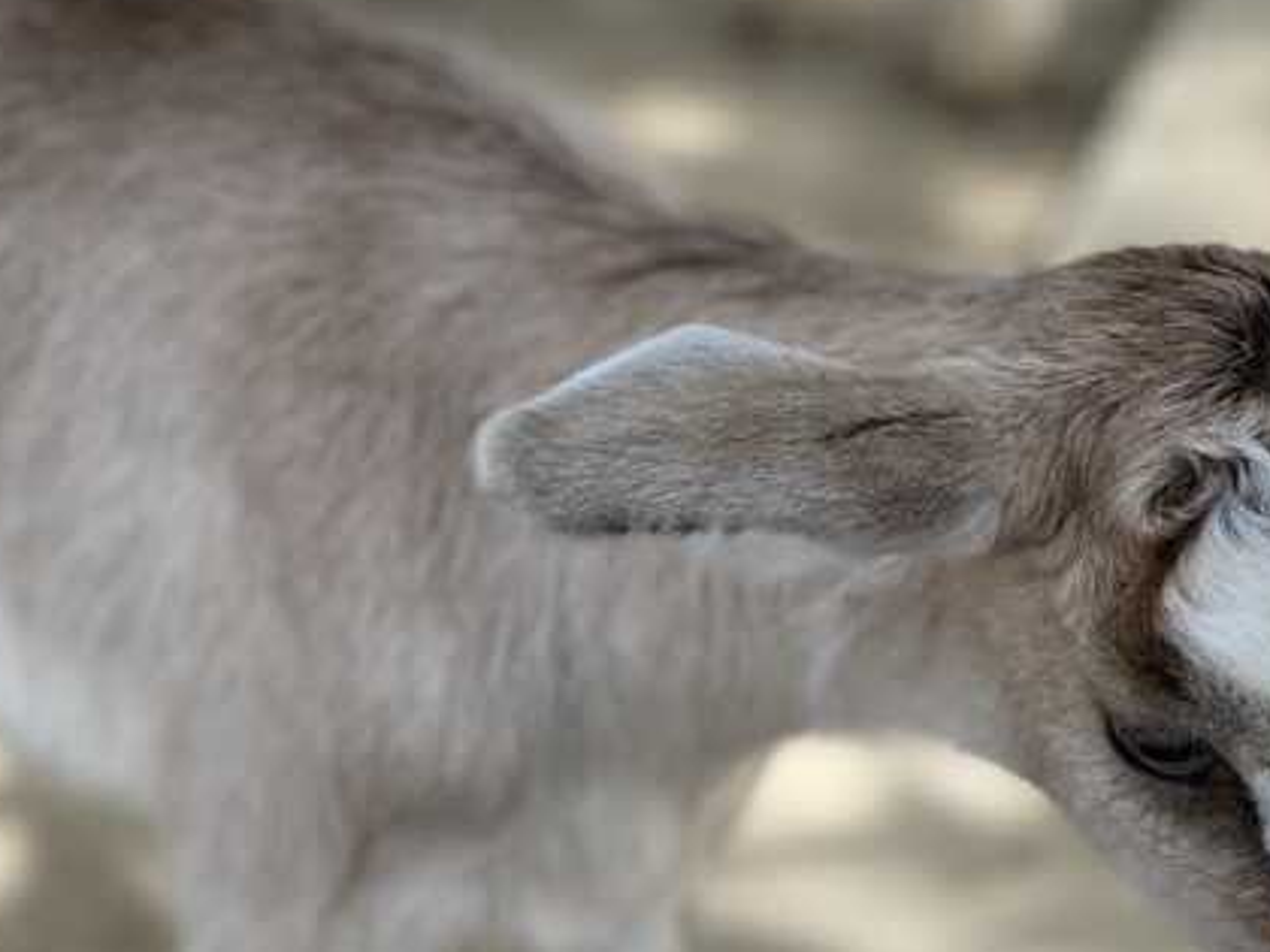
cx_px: 1116
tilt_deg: -26.9
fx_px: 3632
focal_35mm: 99
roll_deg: +2.1
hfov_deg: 19.5
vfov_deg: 14.9
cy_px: 378
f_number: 2
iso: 20
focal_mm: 6
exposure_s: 1/249
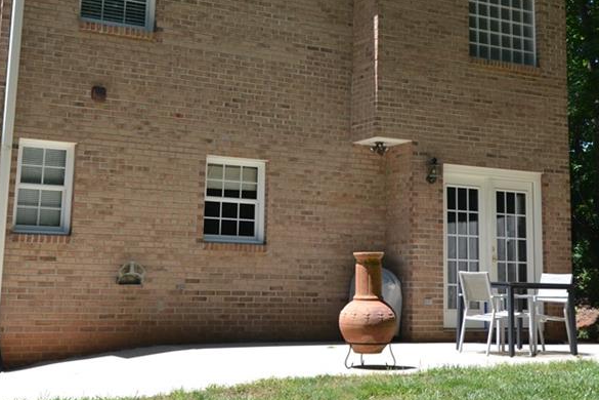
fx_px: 1048
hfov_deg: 31.8
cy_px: 65
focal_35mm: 63
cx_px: 353
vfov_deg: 21.2
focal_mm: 24
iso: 100
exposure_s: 1/160
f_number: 6.3
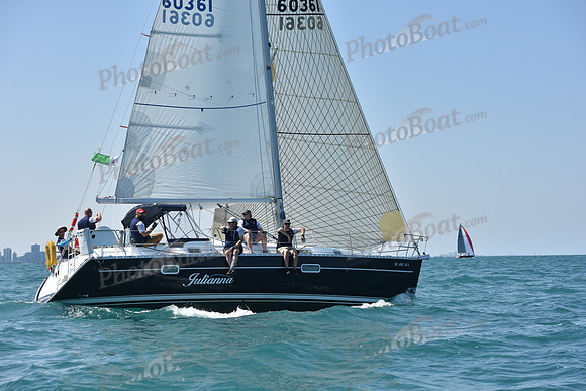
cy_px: 196
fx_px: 1221
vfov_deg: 18.2
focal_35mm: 75
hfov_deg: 27.0
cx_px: 293
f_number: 7.1
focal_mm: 75
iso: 250
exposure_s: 1/1250
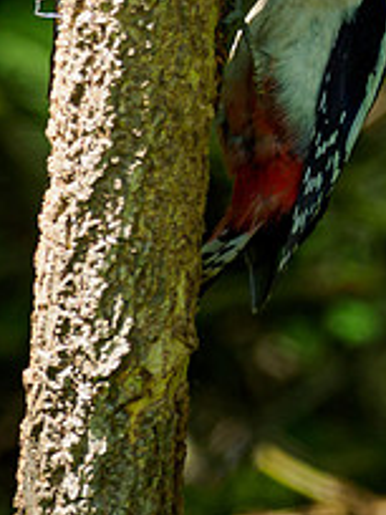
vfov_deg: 0.9
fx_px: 33155
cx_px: 364
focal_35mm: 2230
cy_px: -32
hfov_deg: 0.7
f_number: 4
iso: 250
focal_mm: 300
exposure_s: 1/400
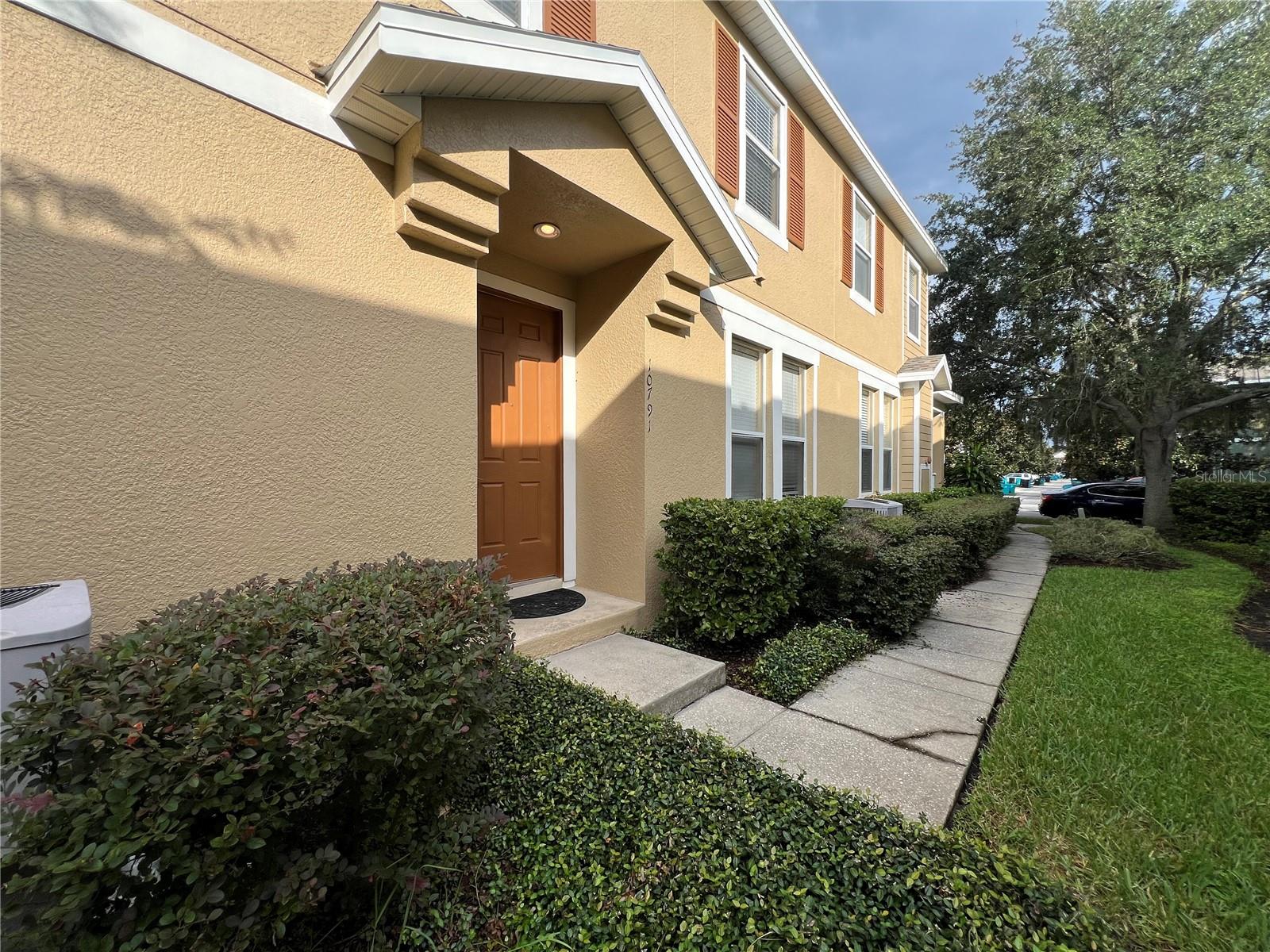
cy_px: 476
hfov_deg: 106.2
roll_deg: +0.7
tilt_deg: -1.7
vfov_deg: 89.9
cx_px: 635
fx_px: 477
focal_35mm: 13
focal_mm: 1.57
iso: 32
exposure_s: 1/1167
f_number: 1.8
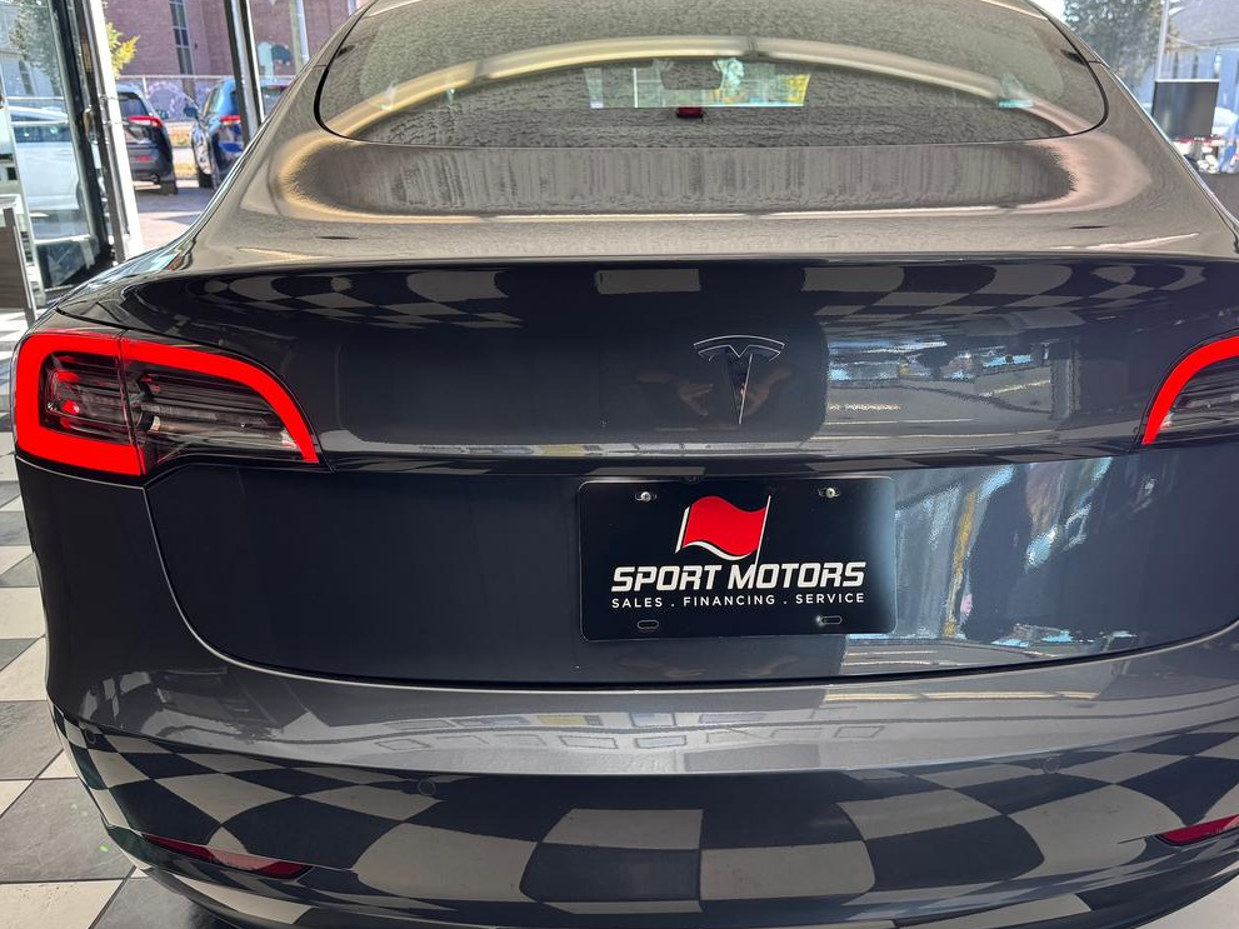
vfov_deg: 45.4
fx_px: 1109
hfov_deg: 57.9
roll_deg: +0.1
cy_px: 474
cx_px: 739
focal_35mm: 31
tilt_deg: -18.5
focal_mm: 6.76
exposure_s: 1/120
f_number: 1.78
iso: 64
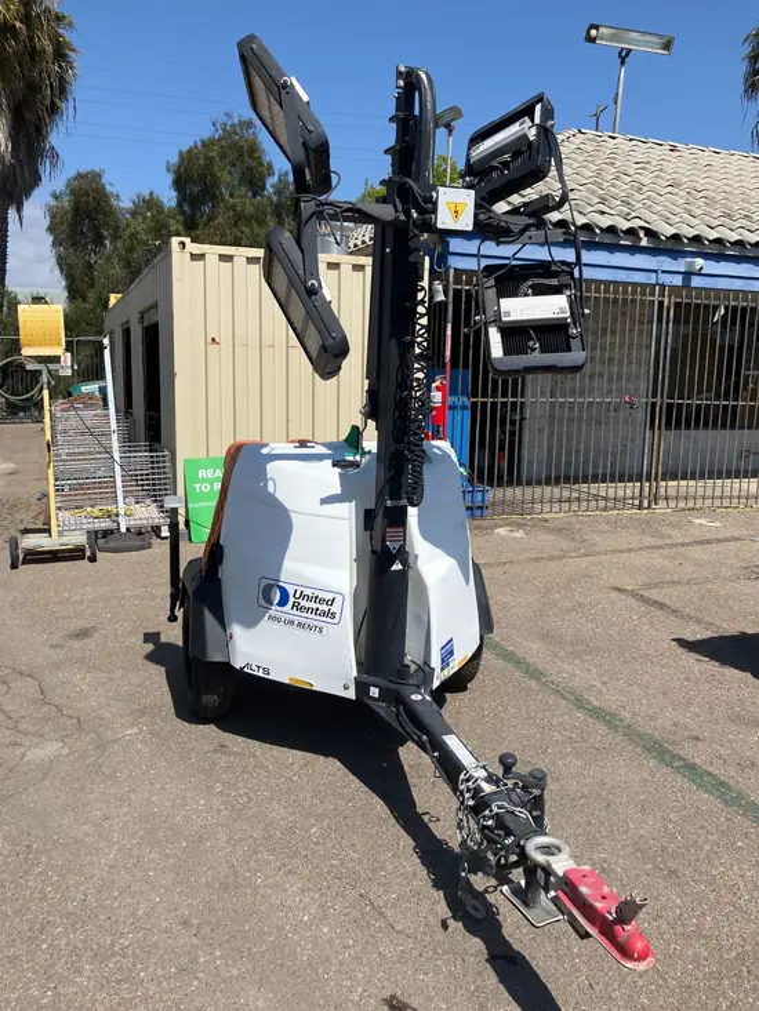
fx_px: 818
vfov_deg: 63.4
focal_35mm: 28
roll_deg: -3.0
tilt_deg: -9.4
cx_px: 380
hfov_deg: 49.8
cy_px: 506
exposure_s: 1/2857
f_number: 1.8
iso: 32
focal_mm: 3.99
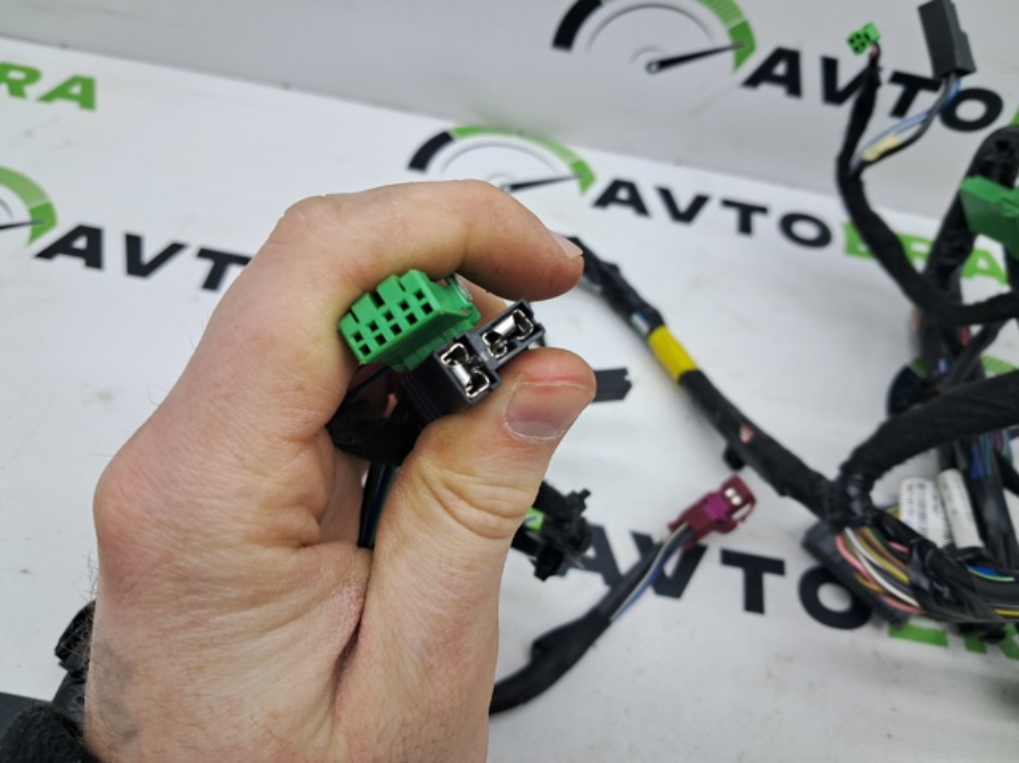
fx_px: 794
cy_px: 382
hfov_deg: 65.4
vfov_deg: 51.3
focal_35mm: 27
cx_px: 510
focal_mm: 4
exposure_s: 1/50
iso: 50
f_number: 1.8
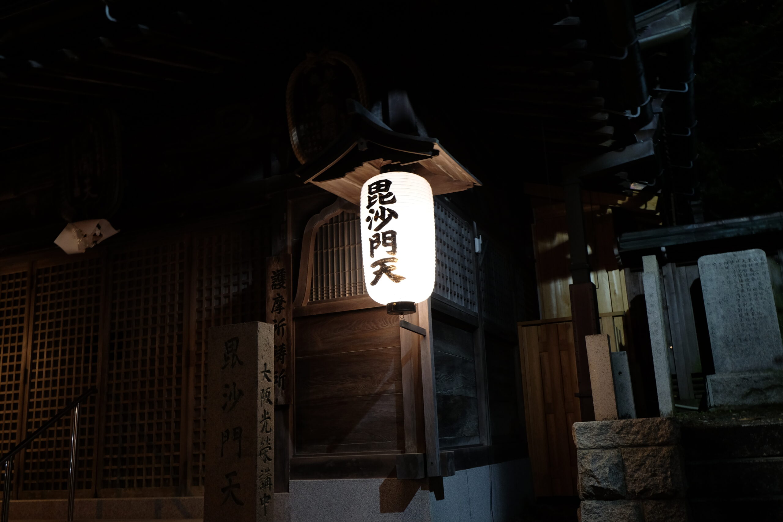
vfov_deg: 42.3
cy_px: 261
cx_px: 392
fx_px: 674
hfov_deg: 60.3
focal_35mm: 31
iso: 800
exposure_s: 1/4
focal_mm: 20.5
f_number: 4.5
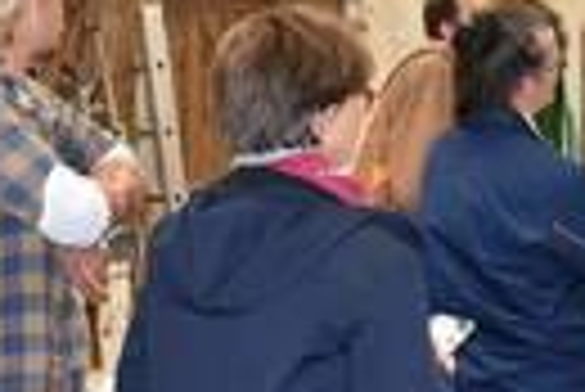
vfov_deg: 11.0
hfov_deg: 15.7
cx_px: 734
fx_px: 2026
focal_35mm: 125
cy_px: 164
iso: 560
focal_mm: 27
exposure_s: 1/125
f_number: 5.6
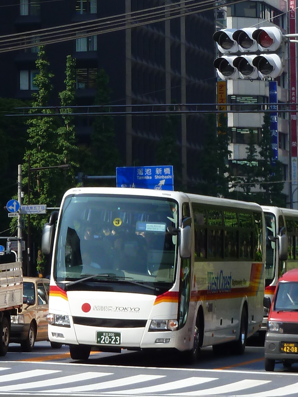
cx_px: 196
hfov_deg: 6.0
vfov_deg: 7.9
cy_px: -108
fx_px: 2836
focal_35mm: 247
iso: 80
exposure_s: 1/400
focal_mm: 15.8
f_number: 4.3
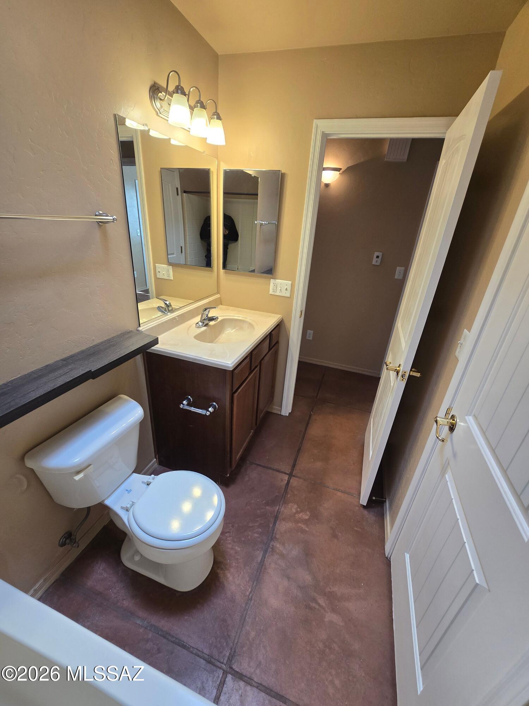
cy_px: 353
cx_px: 264
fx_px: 265
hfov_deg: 89.9
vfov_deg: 106.2
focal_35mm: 13
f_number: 2.2
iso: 100
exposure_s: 1/60
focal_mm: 2.2
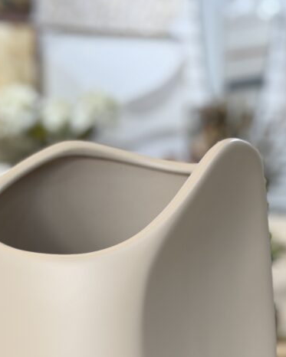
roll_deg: +0.5
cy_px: 385
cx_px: 113
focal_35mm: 103
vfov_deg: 18.0
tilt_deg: -10.7
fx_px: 1089
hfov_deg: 14.9
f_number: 1.78
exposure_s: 1/60
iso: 80
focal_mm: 6.76
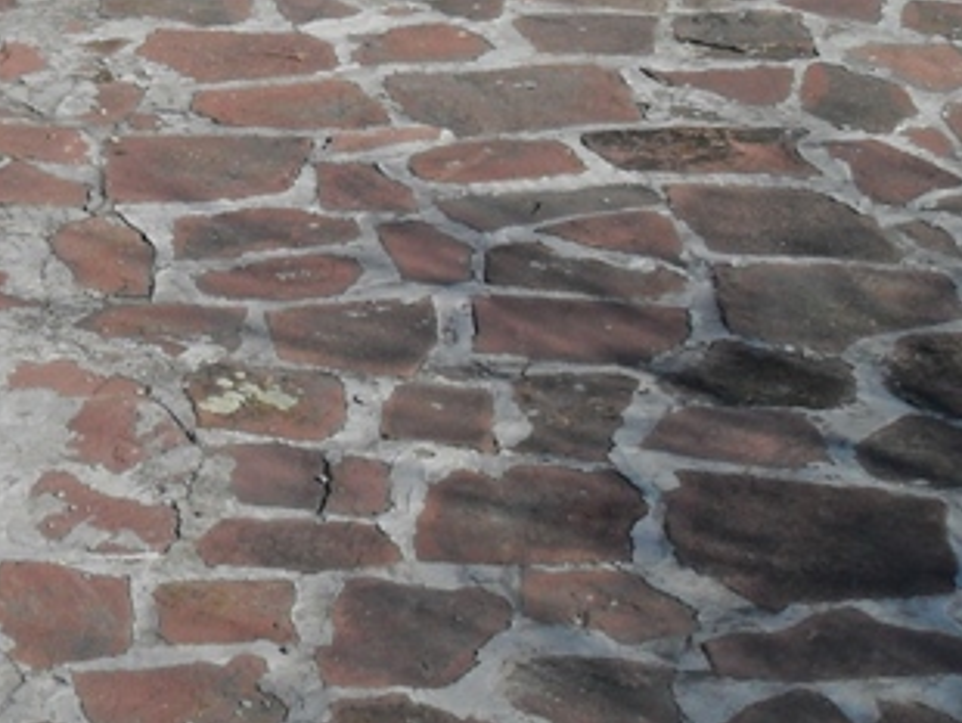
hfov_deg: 17.3
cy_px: -79
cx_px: -413
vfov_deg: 13.9
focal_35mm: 104
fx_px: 2892
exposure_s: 1/250
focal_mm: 6.2
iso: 100
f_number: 8.9
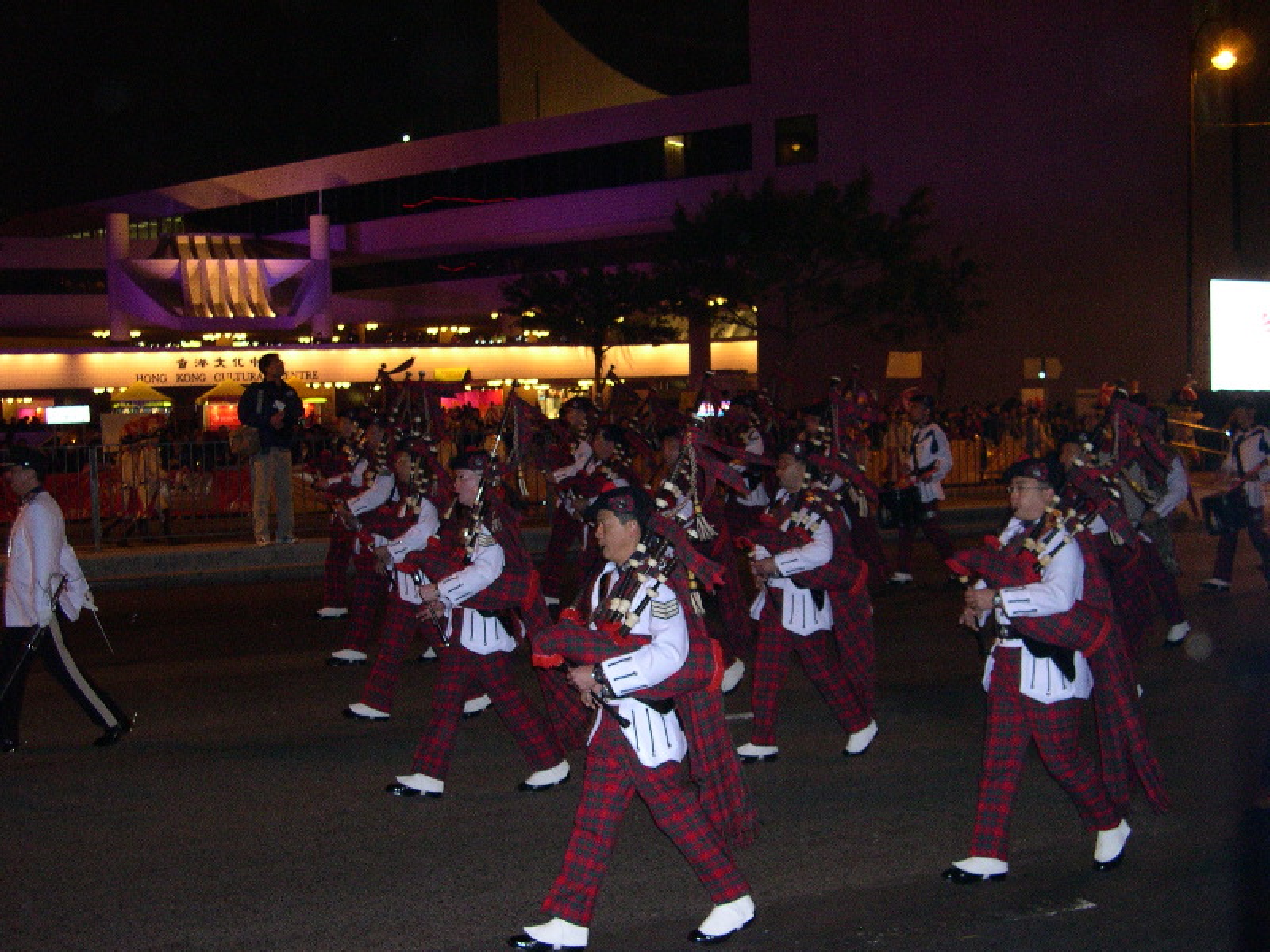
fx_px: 1394
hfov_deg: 49.0
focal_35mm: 38
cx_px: 635
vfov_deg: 37.7
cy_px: 476
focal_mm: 8
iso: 400
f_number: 2.8
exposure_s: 1/60
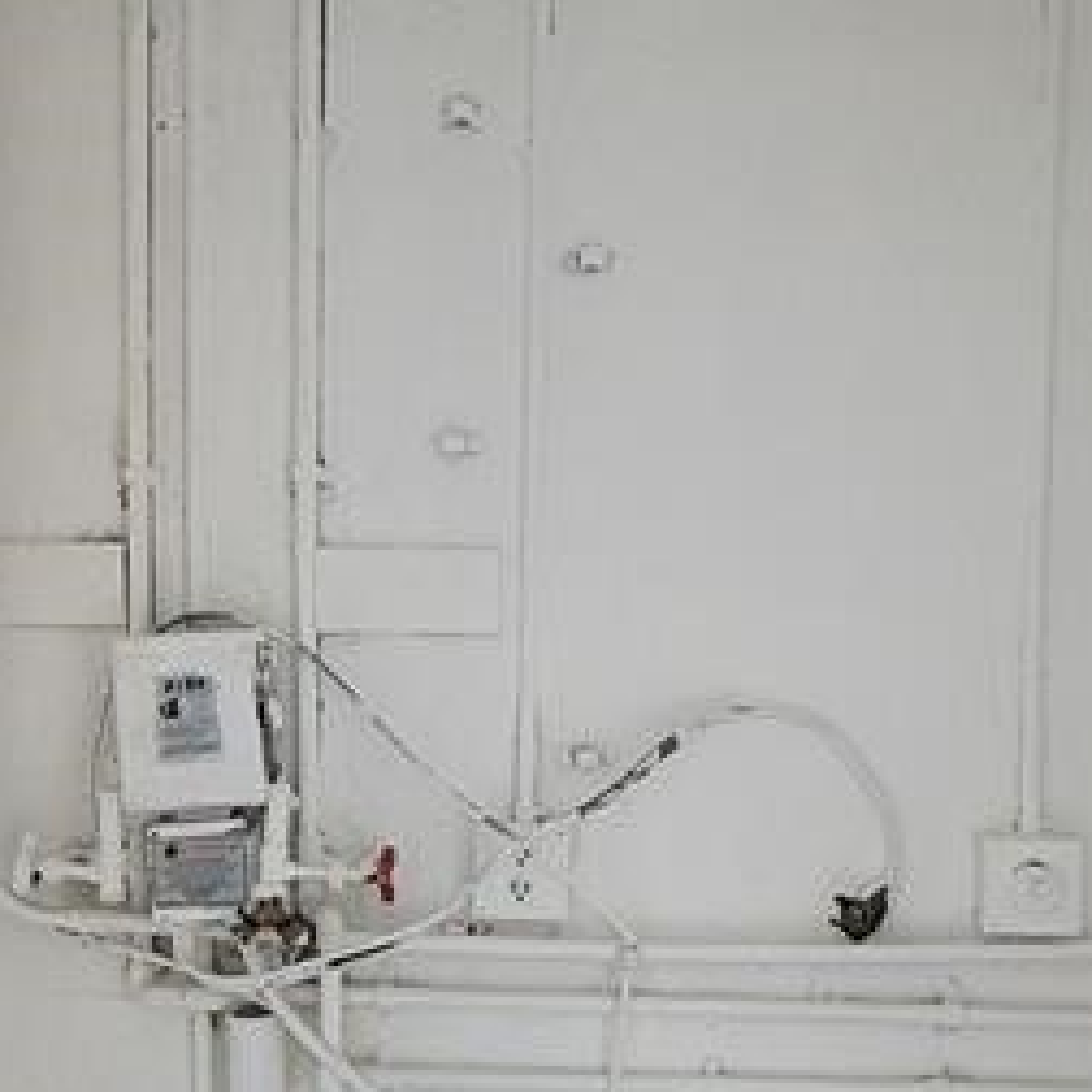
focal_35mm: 35
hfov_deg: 46.9
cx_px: 672
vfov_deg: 46.5
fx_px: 1249
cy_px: 728
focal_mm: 2.2
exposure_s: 1/60
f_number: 2.2
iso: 160
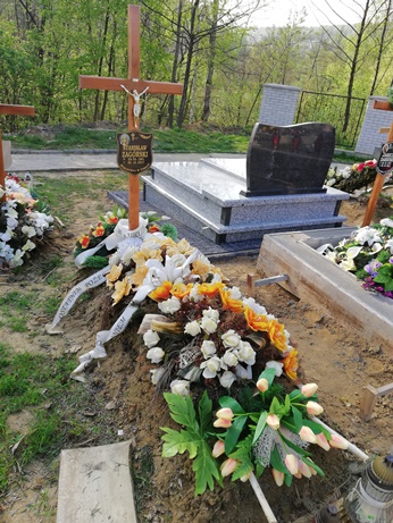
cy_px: 262
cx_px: 196
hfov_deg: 51.4
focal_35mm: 27
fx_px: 409
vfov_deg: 65.3
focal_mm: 3.81
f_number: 2.2
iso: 50
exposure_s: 1/317
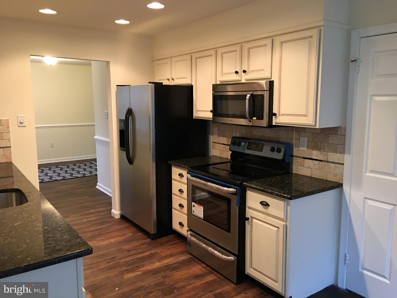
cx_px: 198
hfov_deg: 61.7
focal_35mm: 29
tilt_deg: -7.3
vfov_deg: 48.2
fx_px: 333
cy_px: 149
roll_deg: -0.4
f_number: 2.2
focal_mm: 4.15
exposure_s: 1/15
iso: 80
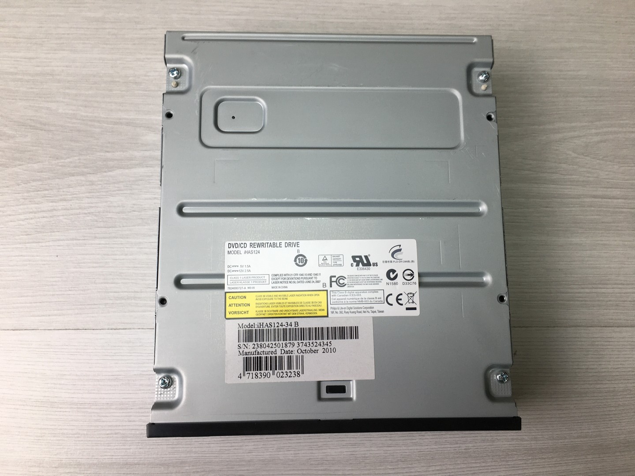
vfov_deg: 48.2
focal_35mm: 29
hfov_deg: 61.7
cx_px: 318
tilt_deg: -80.2
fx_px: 532
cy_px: 238
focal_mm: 4.15
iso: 32
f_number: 2.2
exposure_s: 1/100
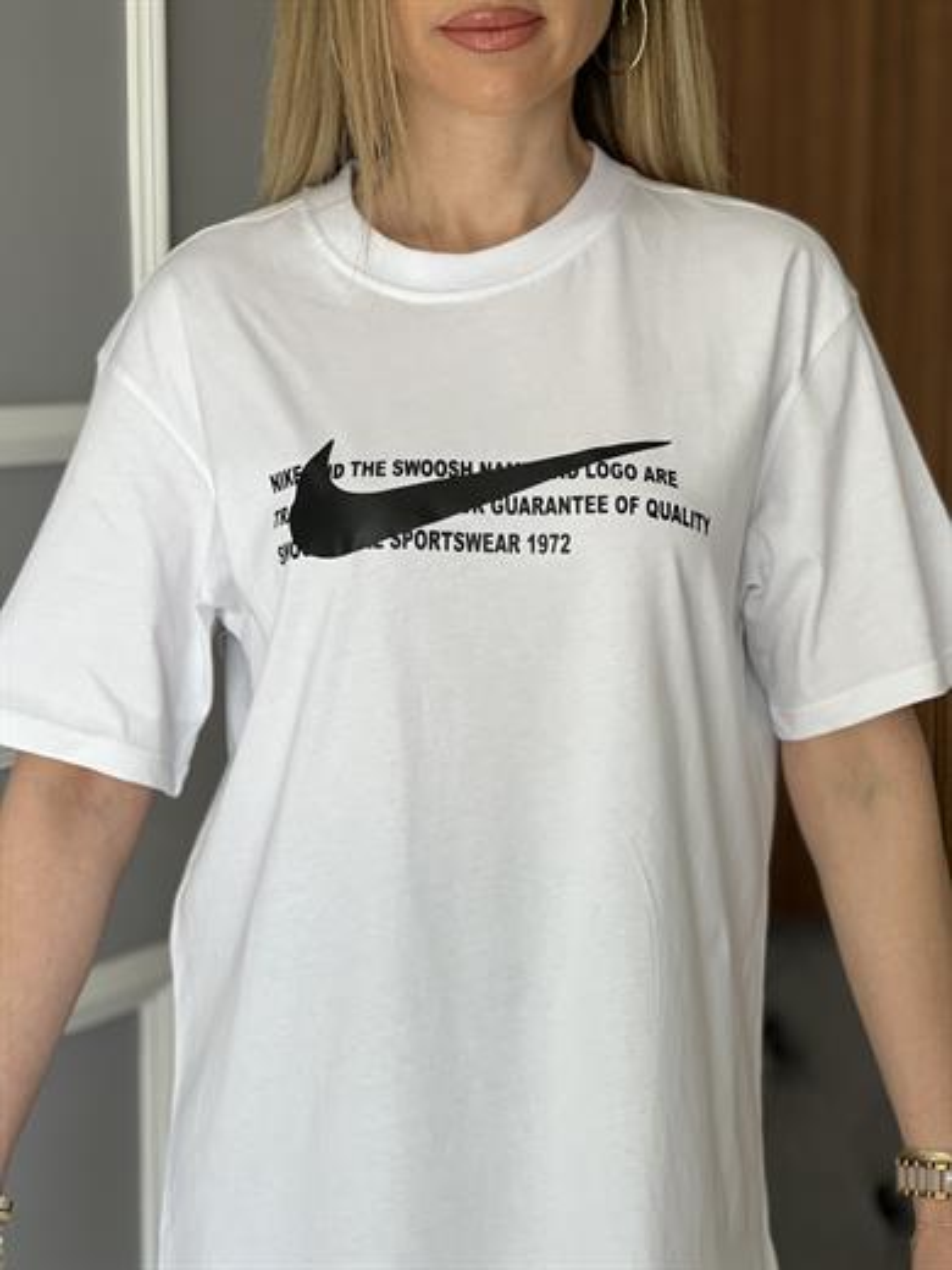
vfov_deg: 25.3
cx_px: 476
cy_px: 635
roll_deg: +0.0
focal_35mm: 77
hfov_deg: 19.1
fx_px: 2824
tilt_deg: -5.8
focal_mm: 9
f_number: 2.8
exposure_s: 1/121
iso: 64
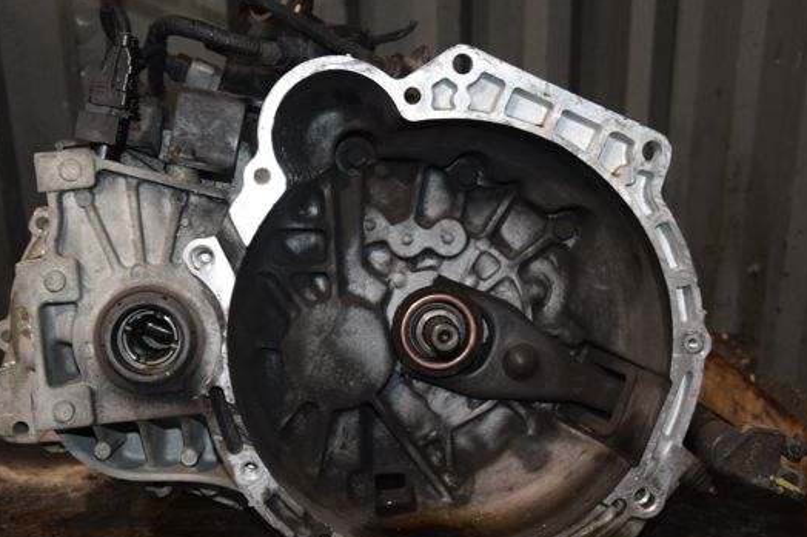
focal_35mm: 55
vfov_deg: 24.6
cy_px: 297
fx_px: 1232
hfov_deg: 36.2
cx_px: 360
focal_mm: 30
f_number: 5
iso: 800
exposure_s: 1/60
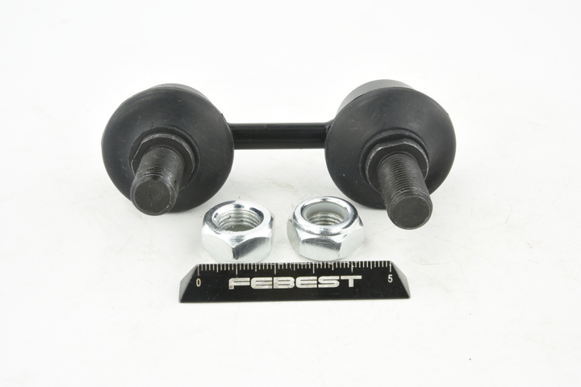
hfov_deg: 33.4
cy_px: 194
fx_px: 968
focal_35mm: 60
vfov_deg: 22.6
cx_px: 290
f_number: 32
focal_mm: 60
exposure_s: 1/2.5
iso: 100
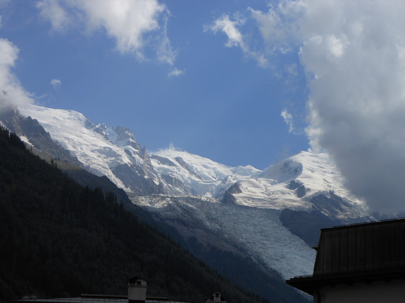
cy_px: 152
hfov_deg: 25.7
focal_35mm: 76
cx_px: 202
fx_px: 889
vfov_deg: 19.4
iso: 80
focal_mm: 13.6
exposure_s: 1/1250
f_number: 4.4
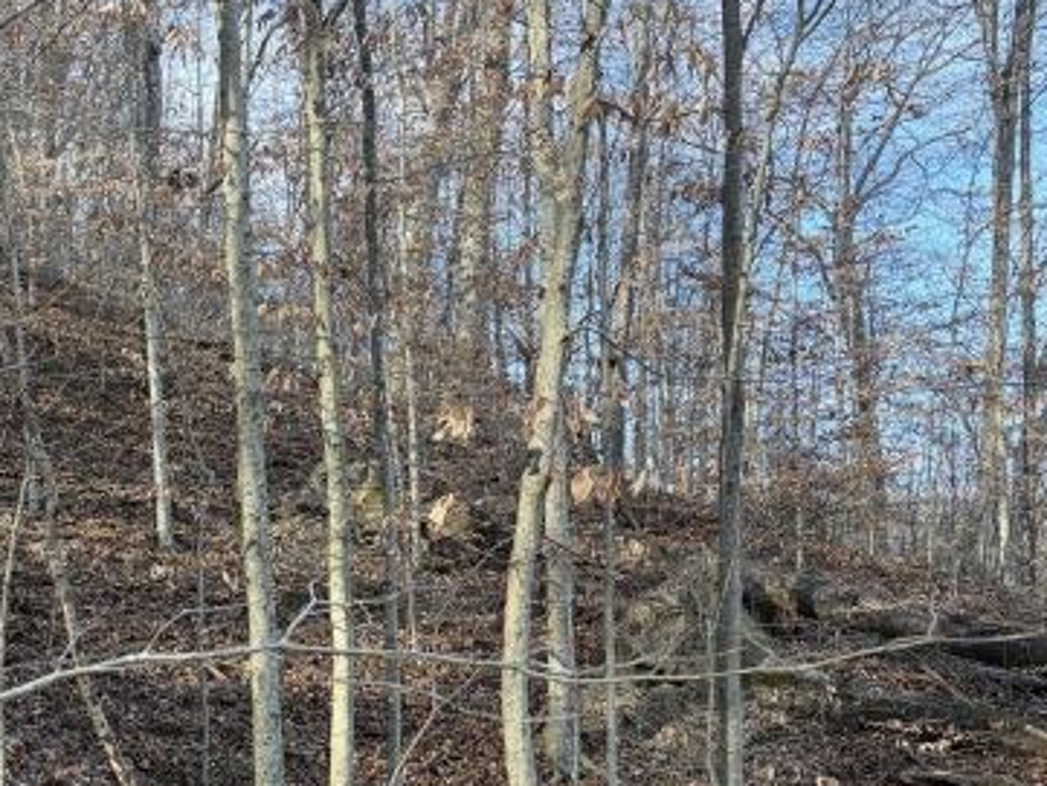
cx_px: 483
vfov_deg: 29.4
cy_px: 667
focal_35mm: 48
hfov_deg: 39.6
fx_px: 1452
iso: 50
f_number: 1.6
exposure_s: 1/296
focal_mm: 5.96
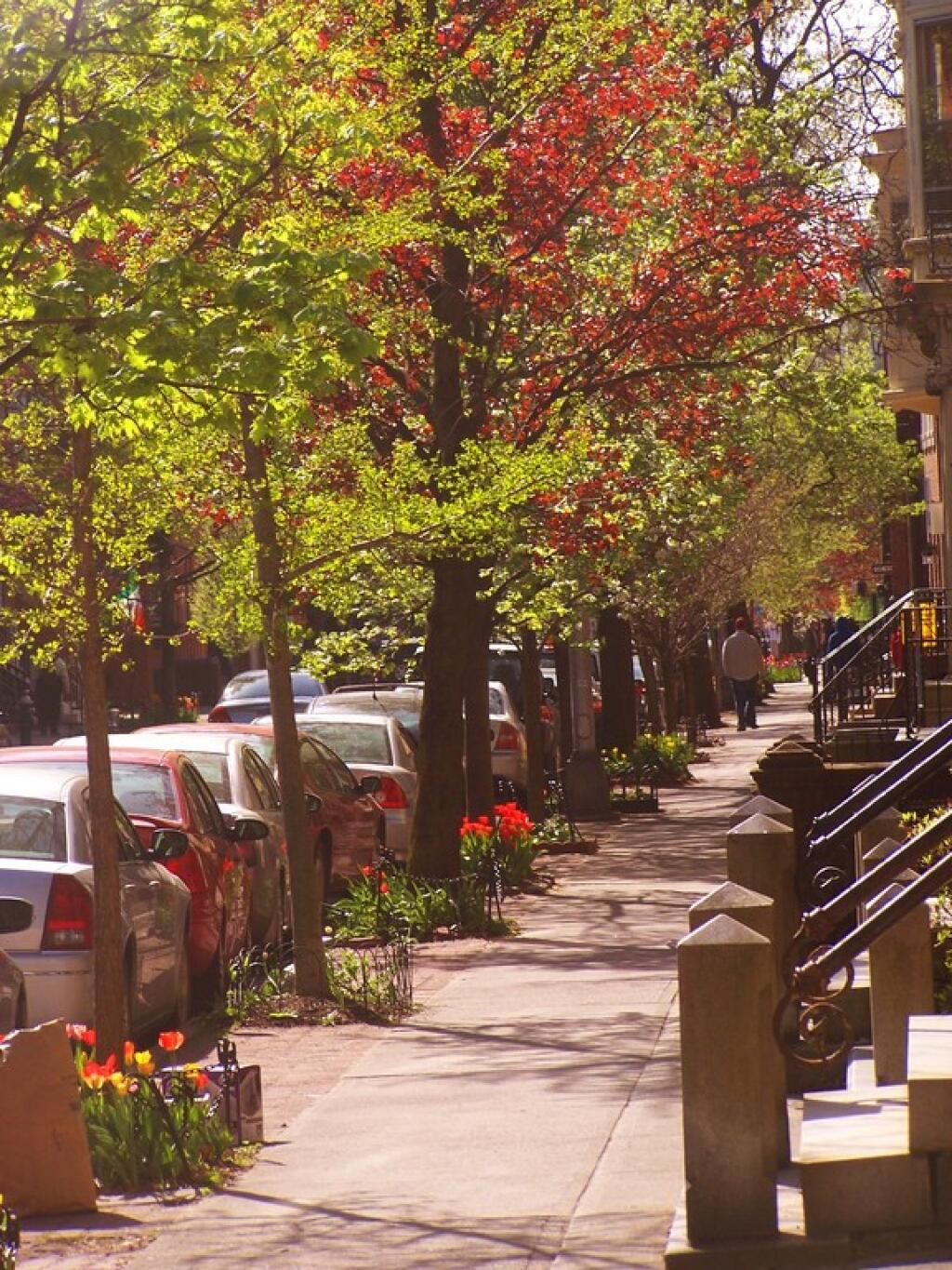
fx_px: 6929
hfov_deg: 7.9
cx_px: 476
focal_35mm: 189
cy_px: 635
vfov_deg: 10.5
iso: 80
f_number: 3.2
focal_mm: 31.3
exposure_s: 1/500
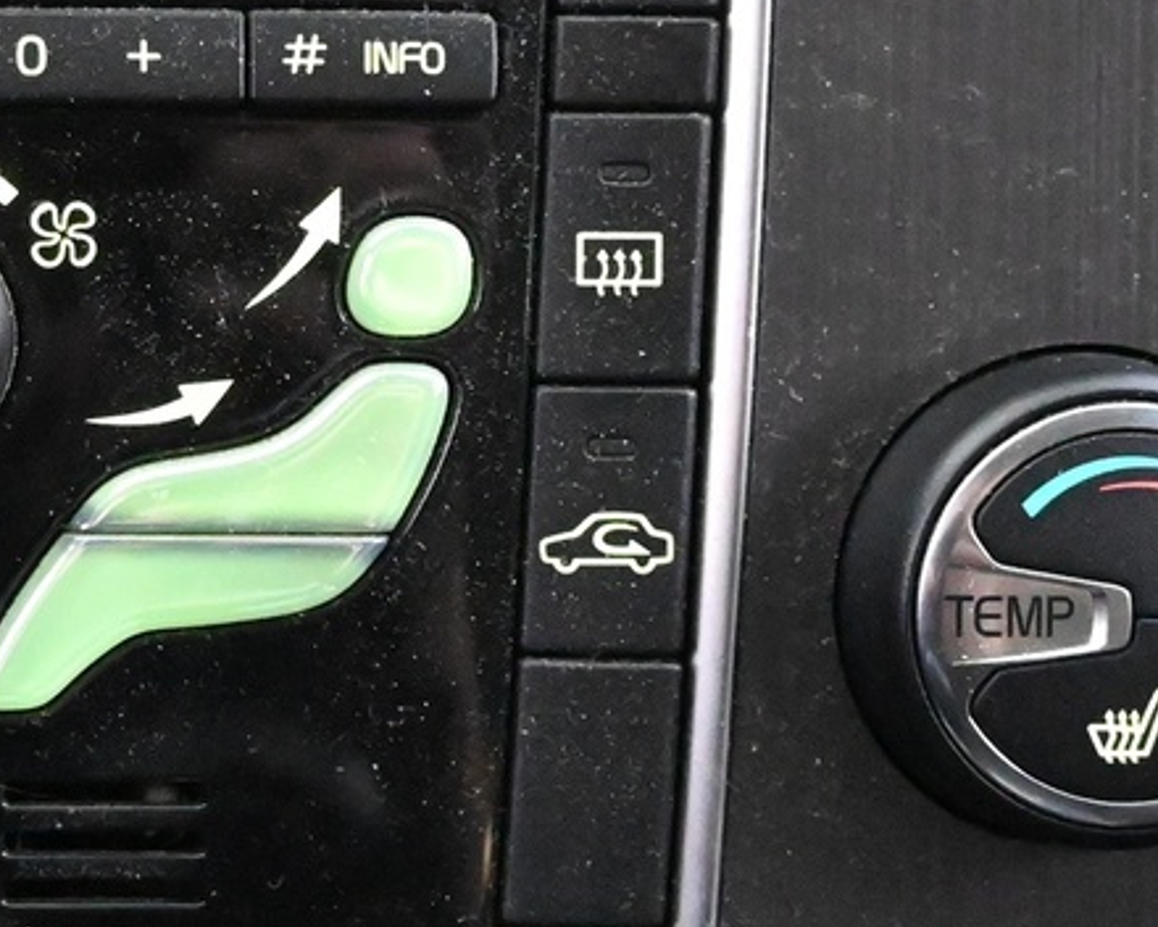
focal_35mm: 109
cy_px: 205
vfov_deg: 14.1
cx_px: 118
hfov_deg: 17.4
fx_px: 3726
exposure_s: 1/30
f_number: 4
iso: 12800
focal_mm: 21
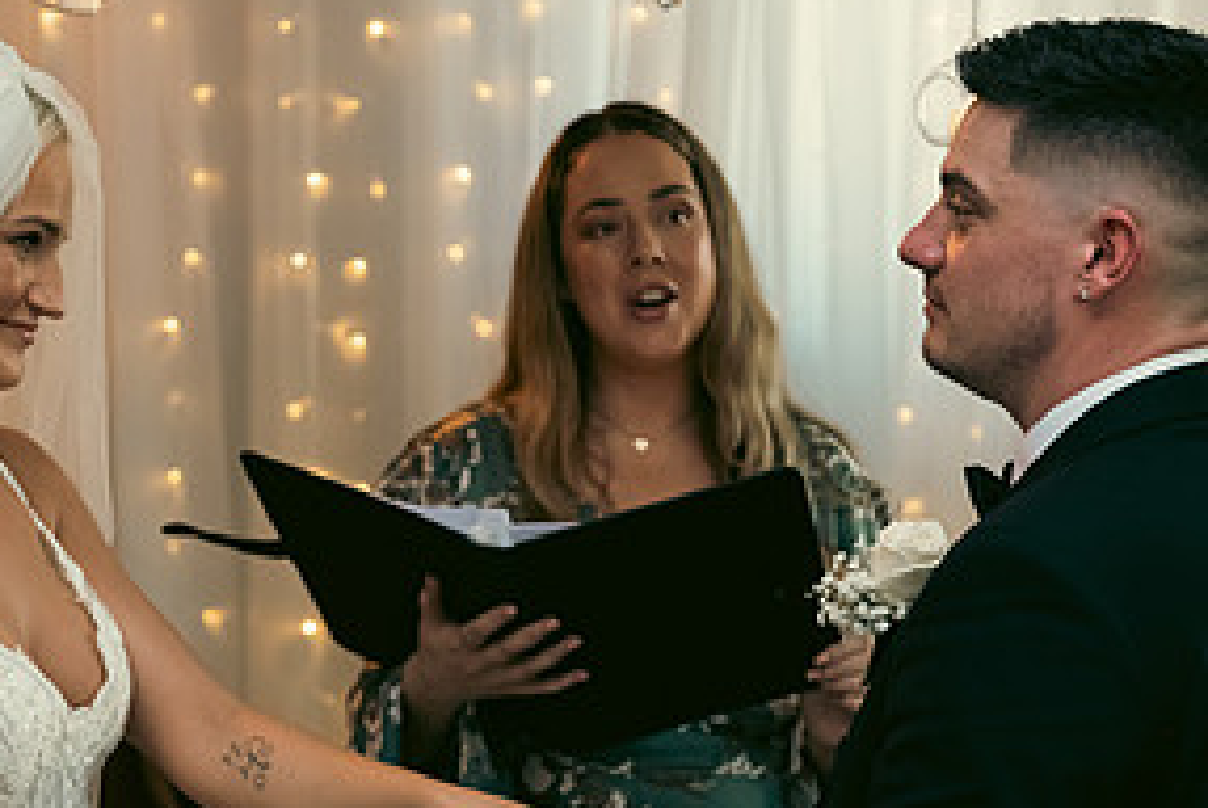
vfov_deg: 14.1
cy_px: 520
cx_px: 408
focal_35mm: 97
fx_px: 3258
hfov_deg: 20.9
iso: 1250
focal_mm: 48
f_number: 3.5
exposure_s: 1/160
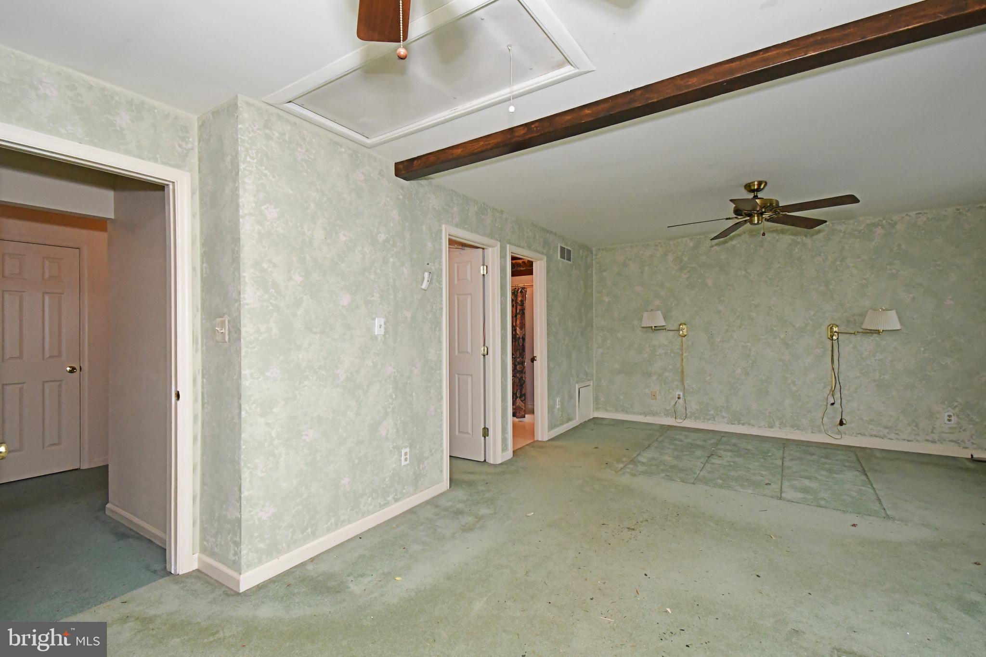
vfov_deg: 77.3
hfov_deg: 100.4
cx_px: 493
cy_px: 328
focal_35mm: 15
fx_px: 411
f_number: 8
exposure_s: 1/250
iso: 4000
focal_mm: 10
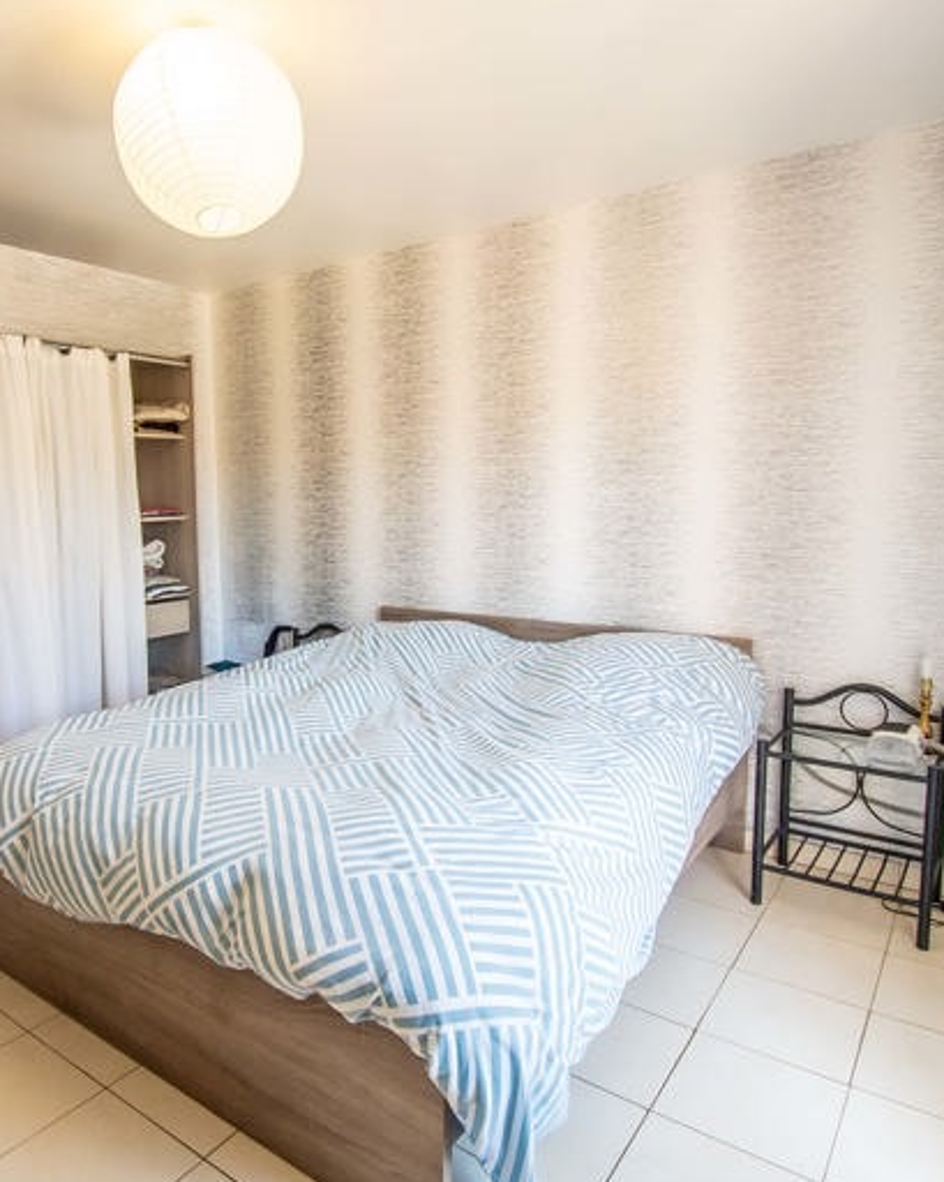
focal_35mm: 22
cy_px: 588
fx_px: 769
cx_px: 365
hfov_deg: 62.4
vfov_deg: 75.1
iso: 1000
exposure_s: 1/50
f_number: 5
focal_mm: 10
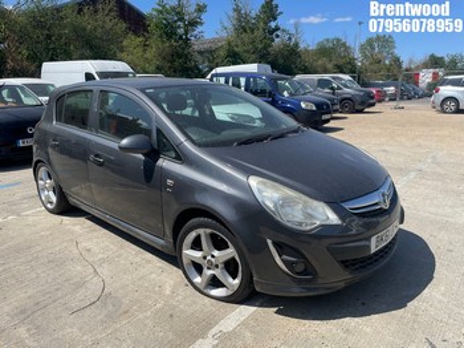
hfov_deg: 67.3
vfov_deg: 53.0
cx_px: 232
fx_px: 348
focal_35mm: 26
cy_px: 174
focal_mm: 4.2
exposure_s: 1/2959
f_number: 1.6
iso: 32
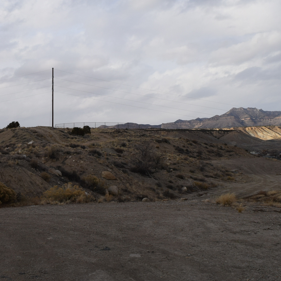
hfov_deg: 29.0
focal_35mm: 57
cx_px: 35
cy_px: 173
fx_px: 523
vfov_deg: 29.9
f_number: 9
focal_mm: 18
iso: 100
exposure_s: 1/200
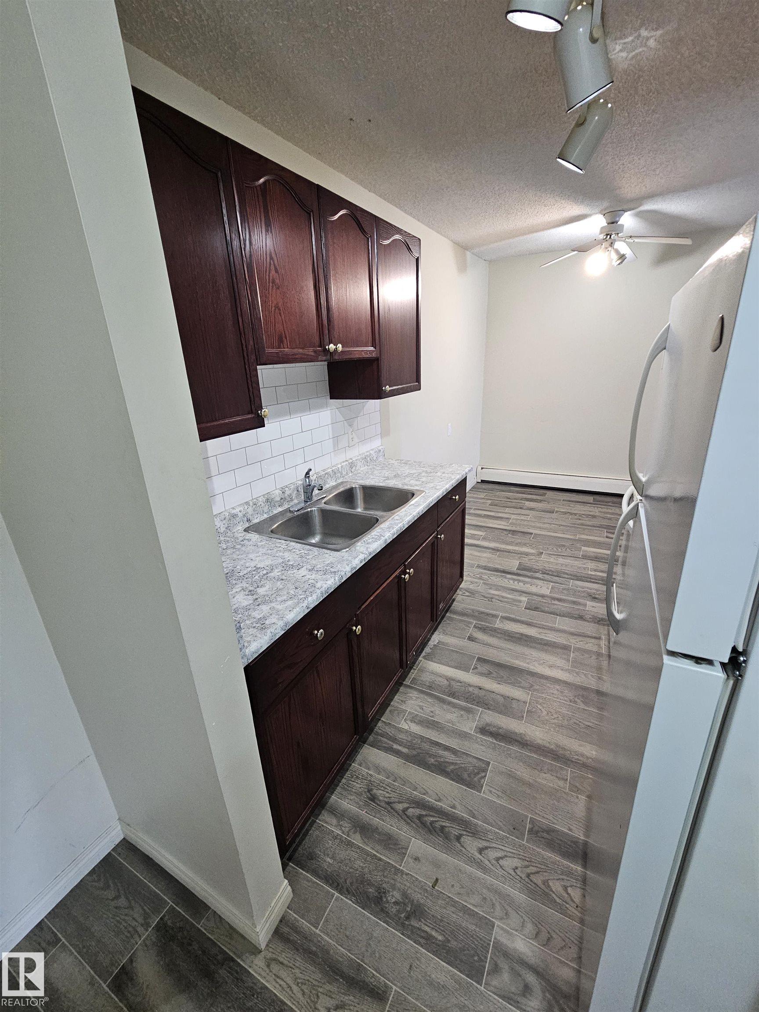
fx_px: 380
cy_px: 506
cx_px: 380
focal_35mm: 13
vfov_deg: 106.2
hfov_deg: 89.9
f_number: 2.2
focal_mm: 2.2
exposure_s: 1/40
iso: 400
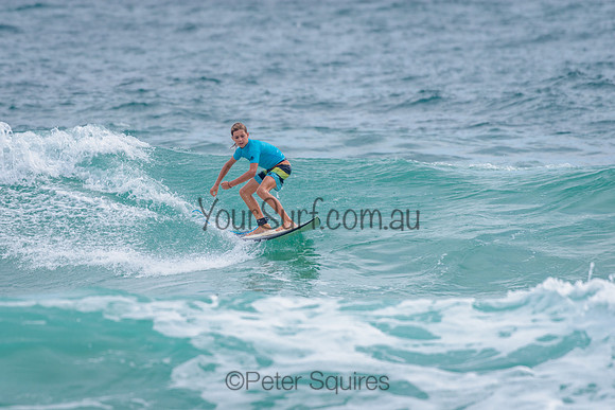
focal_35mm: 478
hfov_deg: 4.3
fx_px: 8164
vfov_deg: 2.9
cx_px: 238
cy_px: 159
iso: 180
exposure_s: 1/2000
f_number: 5.6
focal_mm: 390
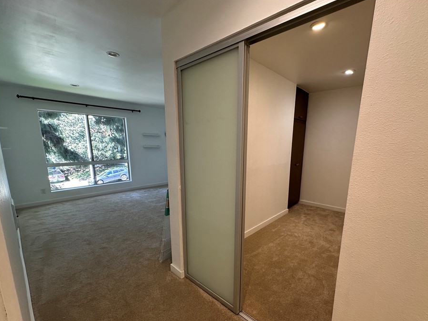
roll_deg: -0.2
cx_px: 225
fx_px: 198
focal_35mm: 16
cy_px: 181
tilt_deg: -10.6
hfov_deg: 94.4
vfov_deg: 77.8
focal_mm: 2.22
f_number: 2.2
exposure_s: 1/120
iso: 200
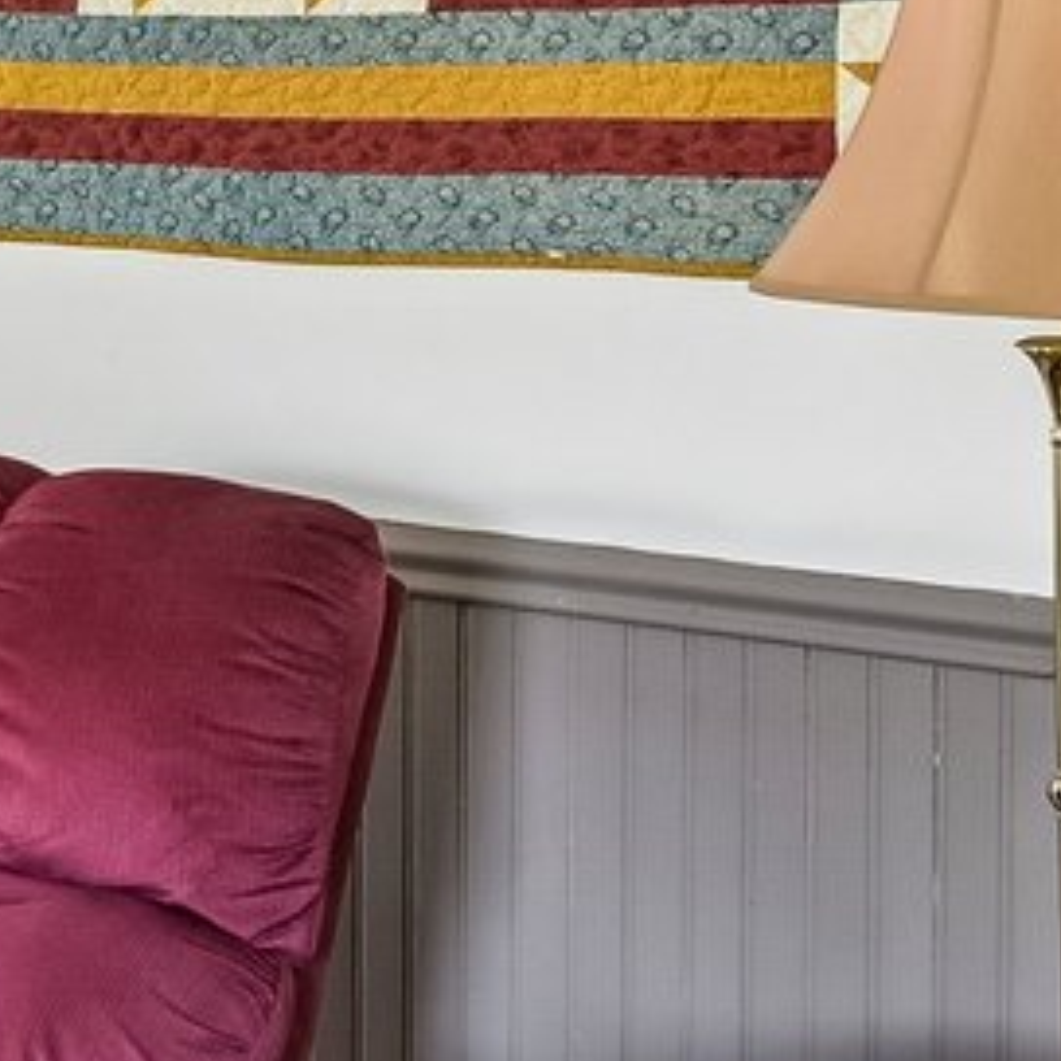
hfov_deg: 11.2
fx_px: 3329
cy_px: 135
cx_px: -2122
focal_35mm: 96
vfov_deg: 17.9
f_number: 8
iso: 400
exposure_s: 1/5
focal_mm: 15
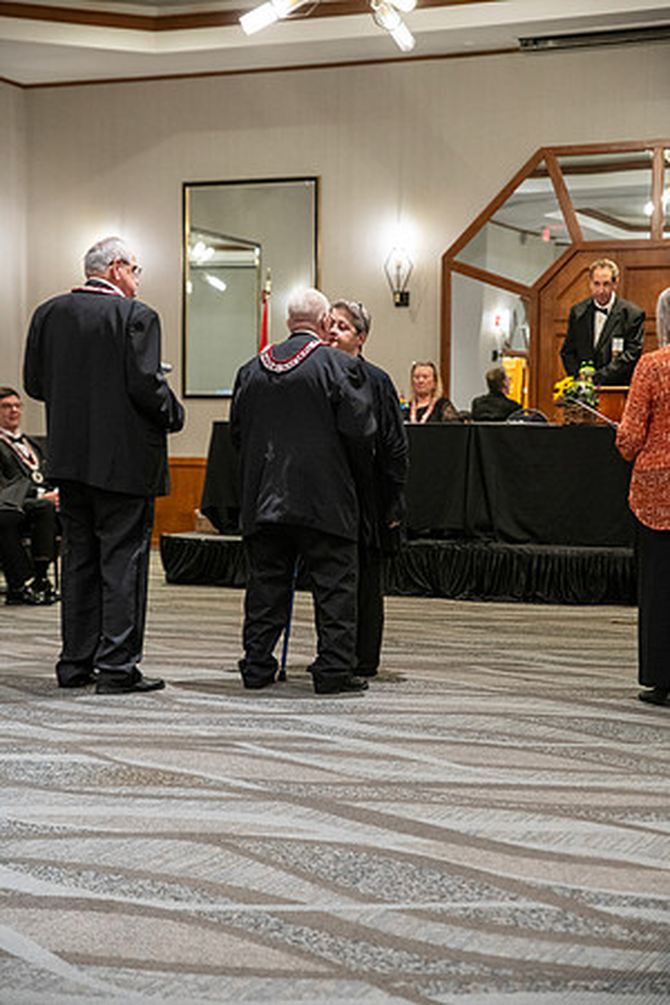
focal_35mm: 70
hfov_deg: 19.5
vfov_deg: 28.8
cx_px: 335
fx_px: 1954
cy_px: 502
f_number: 4
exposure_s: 1/40
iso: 3200
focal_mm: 70
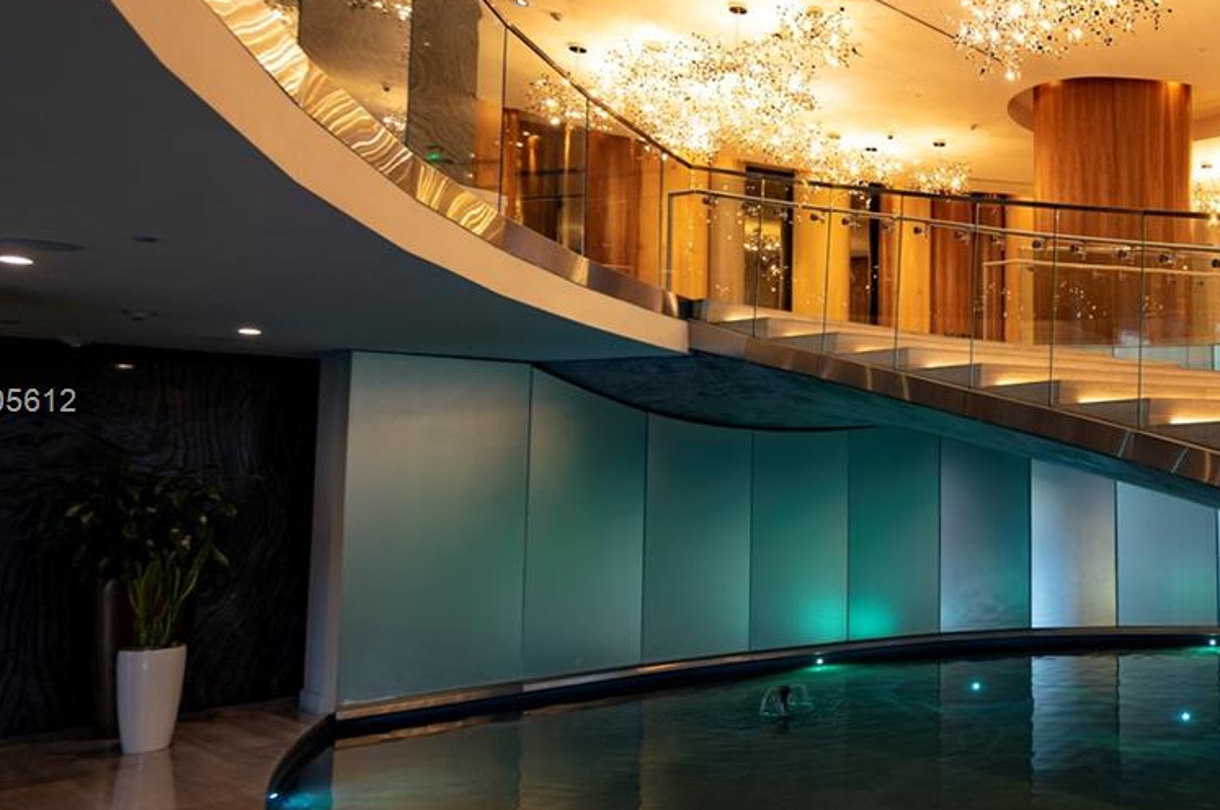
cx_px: 1125
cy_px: 404
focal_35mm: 30
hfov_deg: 53.3
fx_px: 1015
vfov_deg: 43.5
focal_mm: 14
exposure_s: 1/13
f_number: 4
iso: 100
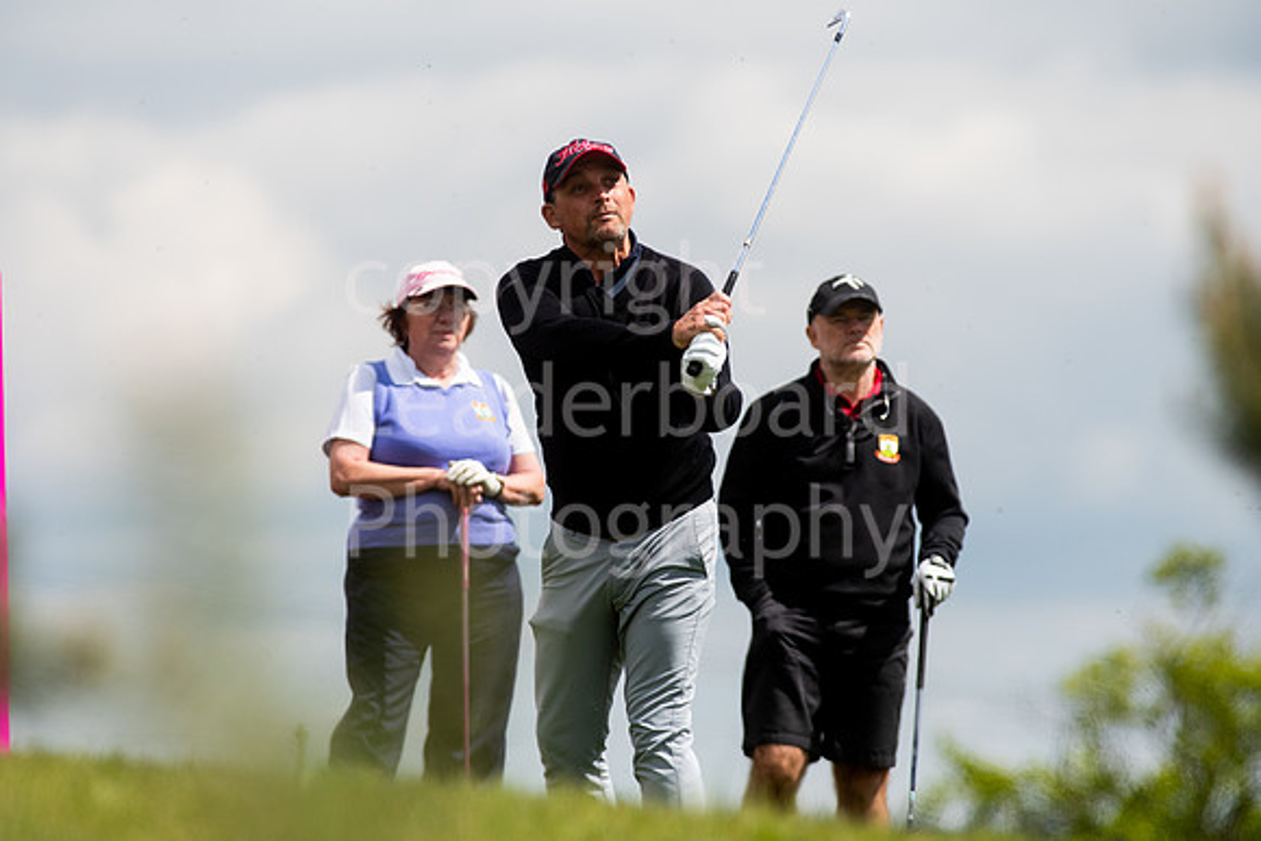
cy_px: 420
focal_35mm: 450
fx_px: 15765
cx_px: 630
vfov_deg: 3.1
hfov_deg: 4.6
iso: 500
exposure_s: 1/3200
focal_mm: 300
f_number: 5.6
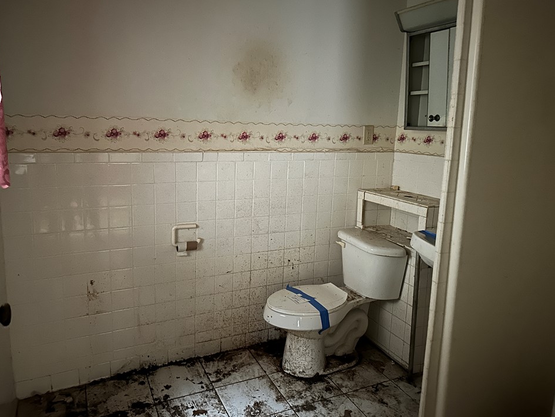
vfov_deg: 53.0
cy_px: 193
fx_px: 417
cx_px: 277
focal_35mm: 26
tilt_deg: -7.7
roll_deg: -2.0
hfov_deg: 67.3
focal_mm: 6.86
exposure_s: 1/9
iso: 1600
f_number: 1.78
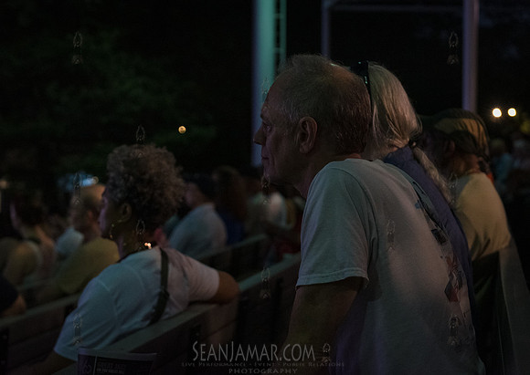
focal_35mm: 66
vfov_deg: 21.5
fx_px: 989
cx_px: 259
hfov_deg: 30.0
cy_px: 172
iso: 6400
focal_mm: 58
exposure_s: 1/160
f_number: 3.5
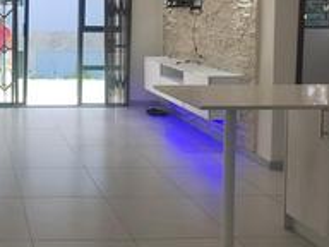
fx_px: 456
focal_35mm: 48
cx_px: -2
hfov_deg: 35.7
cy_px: 24
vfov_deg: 29.0
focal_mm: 5.52
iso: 206
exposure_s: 1/100
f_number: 1.9
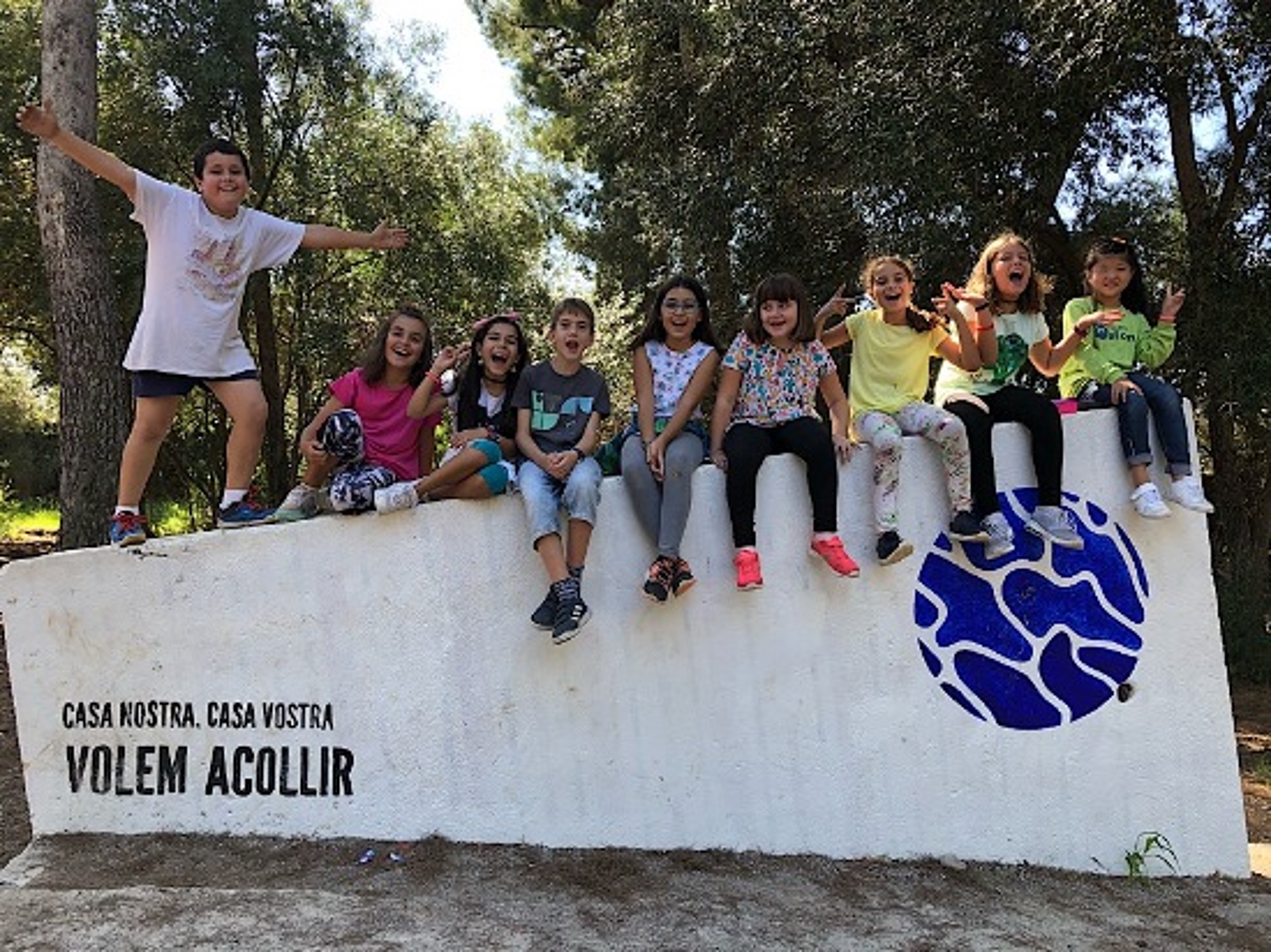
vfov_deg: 49.7
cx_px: 636
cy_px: 476
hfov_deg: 63.5
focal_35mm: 28
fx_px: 1028
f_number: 1.8
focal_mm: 3.99
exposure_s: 1/126
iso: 20
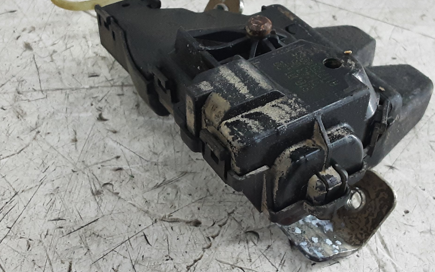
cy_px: 149
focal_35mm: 50
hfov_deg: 40.3
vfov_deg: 25.8
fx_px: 593
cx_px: 229
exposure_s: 1/50
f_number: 1.9
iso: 200
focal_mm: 2.91
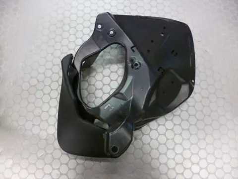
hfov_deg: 71.6
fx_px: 165
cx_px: 119
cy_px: 90
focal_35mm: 24
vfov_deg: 56.8
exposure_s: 1/25
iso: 400
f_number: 2.5
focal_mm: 4.3
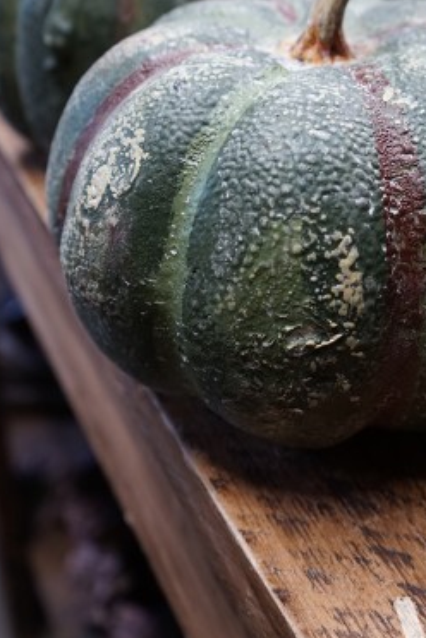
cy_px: 199
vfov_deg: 39.0
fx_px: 887
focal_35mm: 50
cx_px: 321
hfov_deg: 26.6
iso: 1250
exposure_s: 1/60
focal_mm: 31
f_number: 4
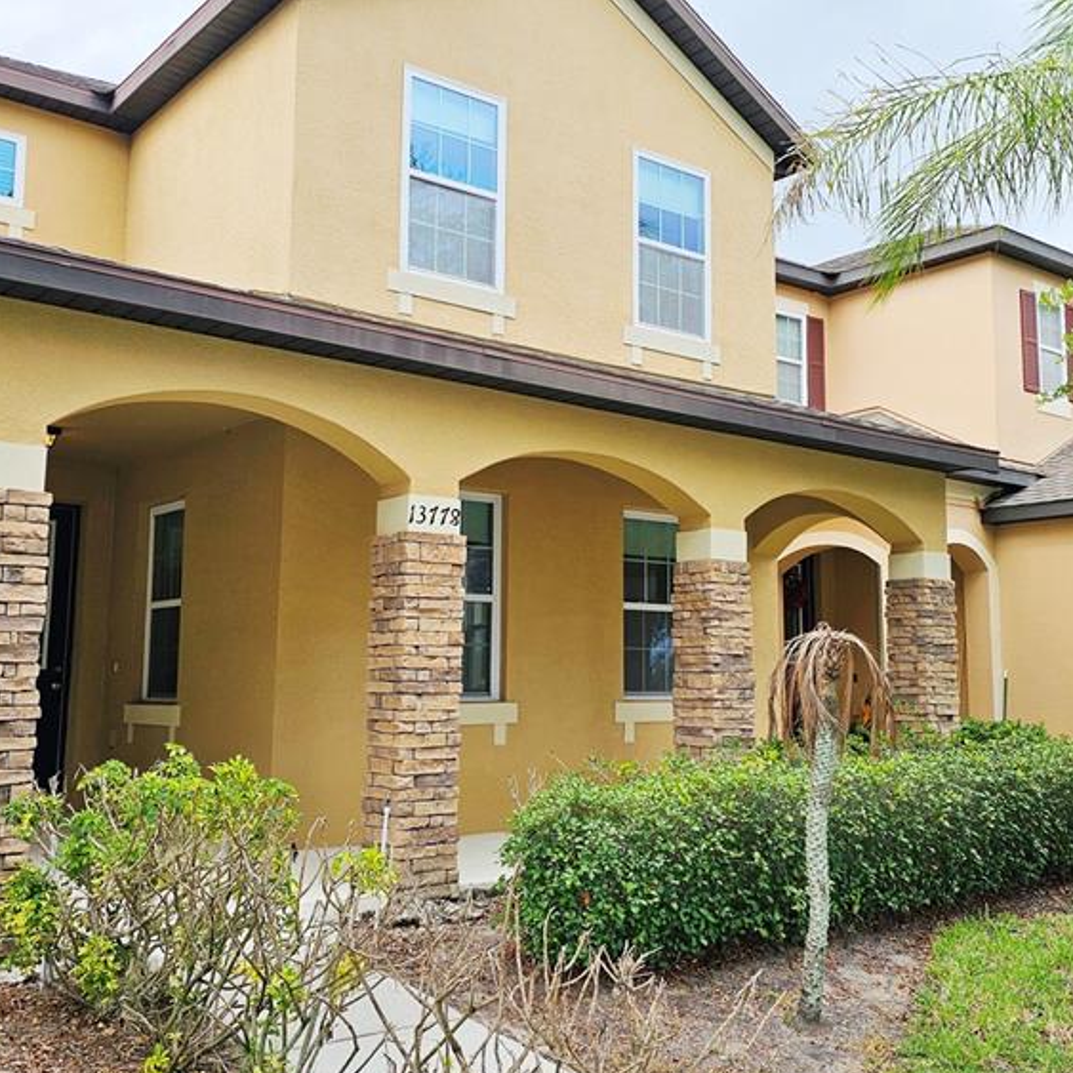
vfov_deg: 44.9
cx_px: 589
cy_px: 516
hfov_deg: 44.9
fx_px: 1298
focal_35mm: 37
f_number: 1.7
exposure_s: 1/374
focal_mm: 6.3
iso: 10
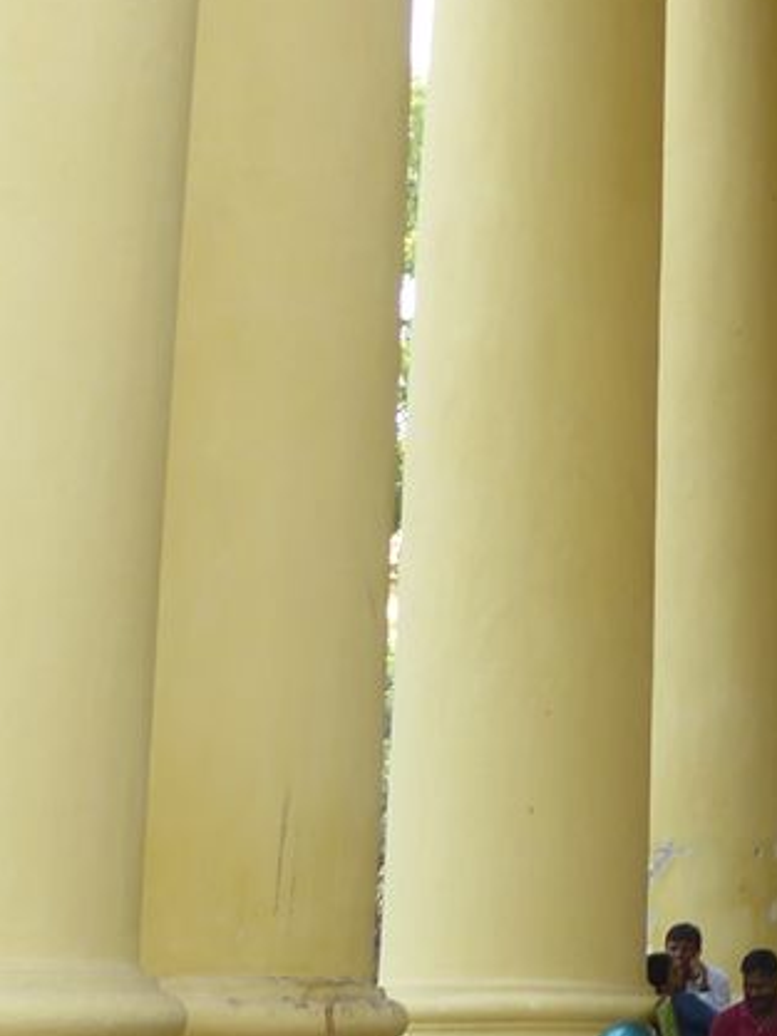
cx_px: 1169
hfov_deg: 14.4
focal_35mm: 96
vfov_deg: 20.4
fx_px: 2872
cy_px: 340
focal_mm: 4.3
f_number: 3.3
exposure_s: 1/125
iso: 80
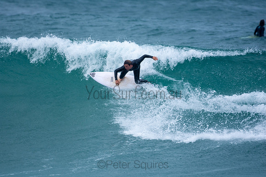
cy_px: 88
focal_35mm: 720
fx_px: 5321
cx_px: 133
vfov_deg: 1.9
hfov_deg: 2.9
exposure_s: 1/500
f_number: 5.6
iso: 320
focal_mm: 480
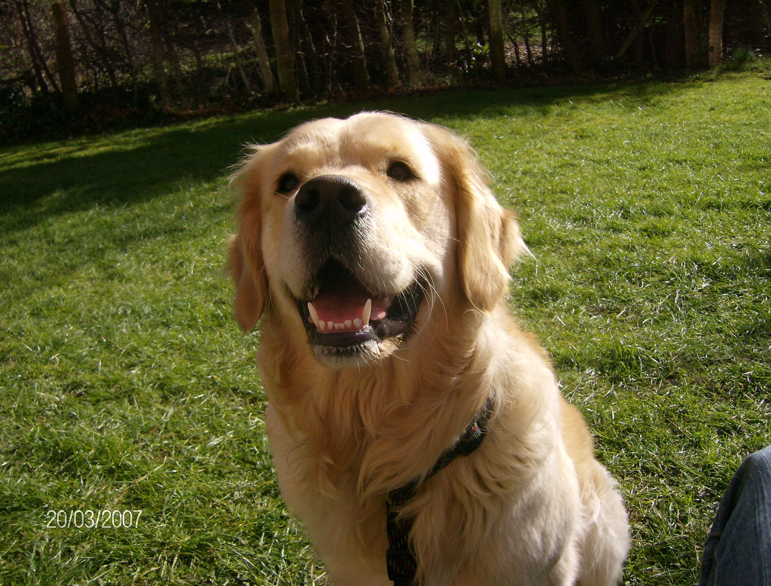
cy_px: 293
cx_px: 386
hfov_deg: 51.1
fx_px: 806
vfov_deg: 40.0
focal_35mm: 36
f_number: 4.7
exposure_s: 1/649
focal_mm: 6
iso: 100
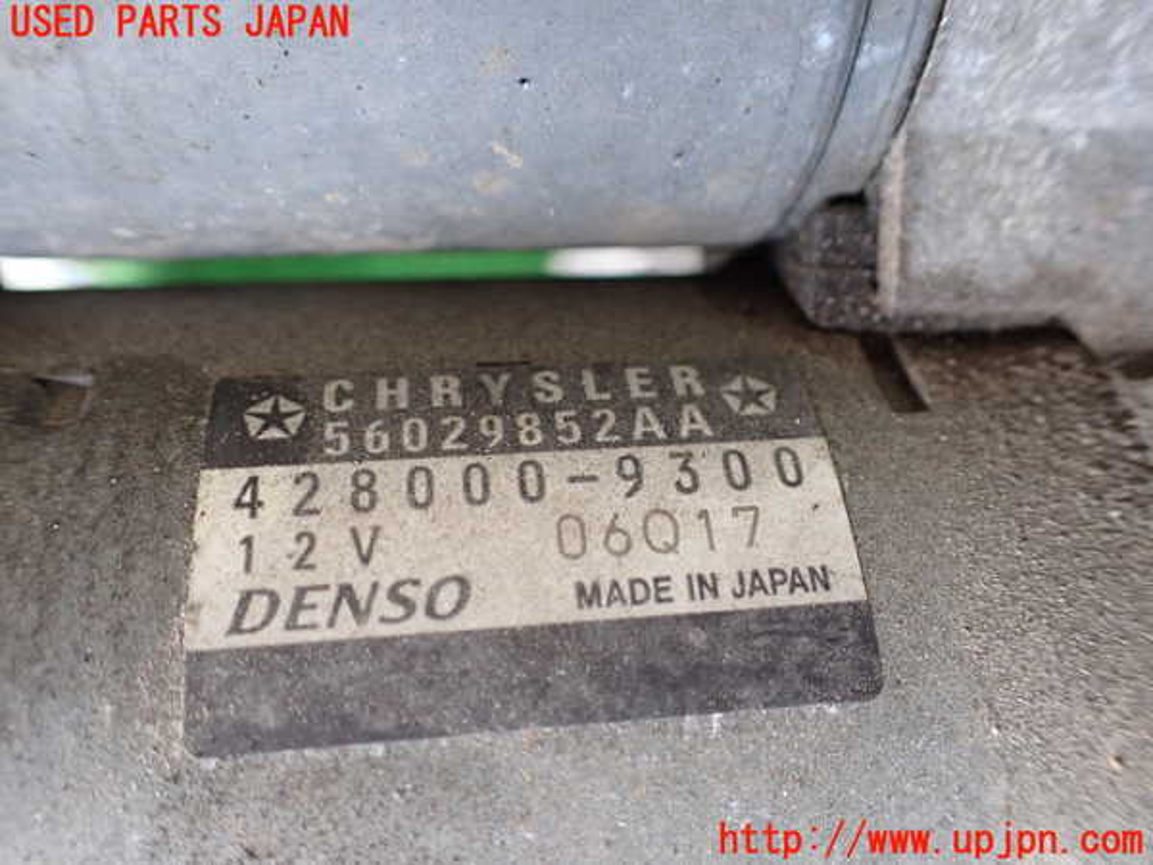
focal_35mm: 30
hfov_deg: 60.0
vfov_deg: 46.8
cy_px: 432
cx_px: 576
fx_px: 999
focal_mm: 5.4
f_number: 2.3
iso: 500
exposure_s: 1/125
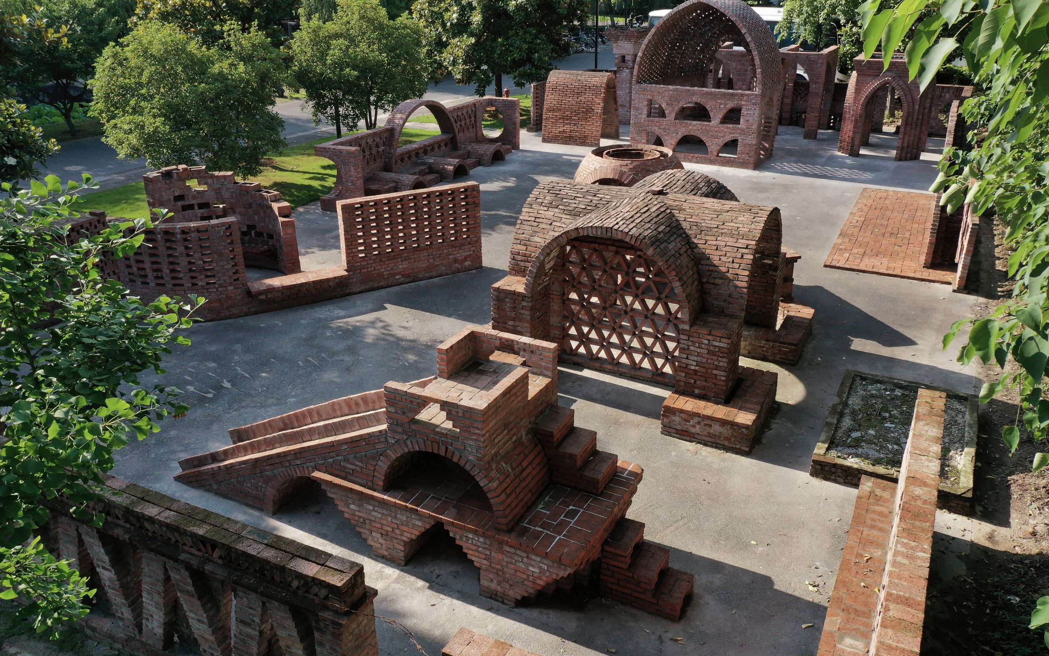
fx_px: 829
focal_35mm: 29
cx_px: 520
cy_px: 339
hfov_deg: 64.6
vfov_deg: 43.1
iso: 200
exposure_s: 1/400
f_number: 5.6
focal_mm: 10.26
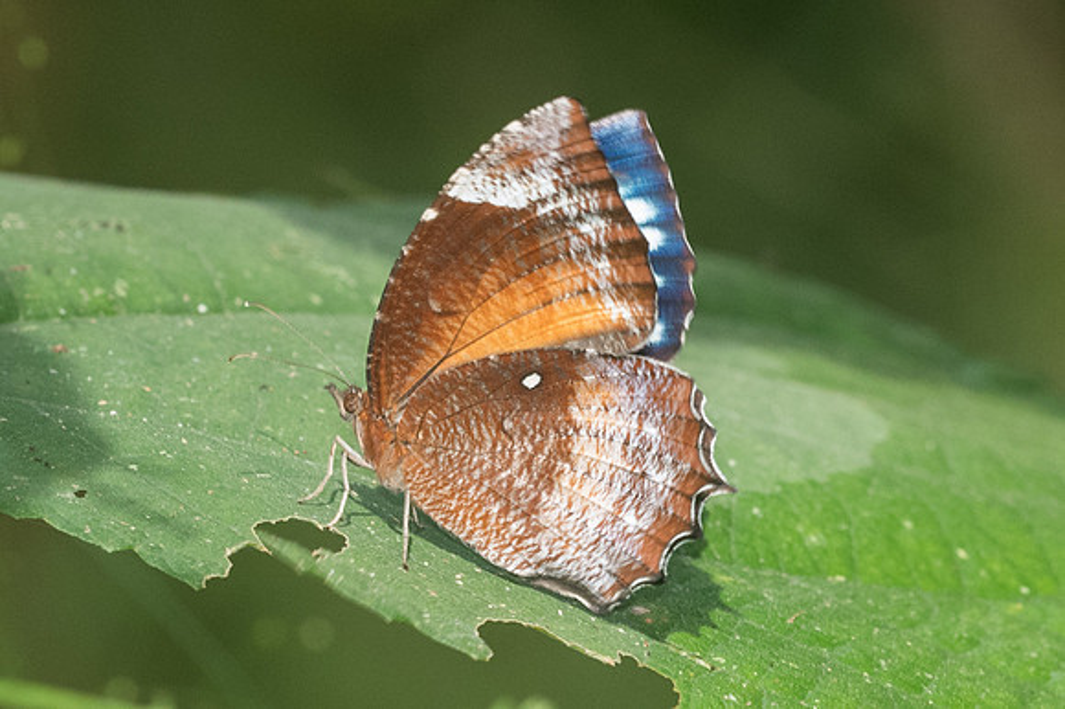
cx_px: 474
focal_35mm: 587
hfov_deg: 3.5
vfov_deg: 2.3
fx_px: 17357
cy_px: 359
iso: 1000
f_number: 7.1
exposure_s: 1/250
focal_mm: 150
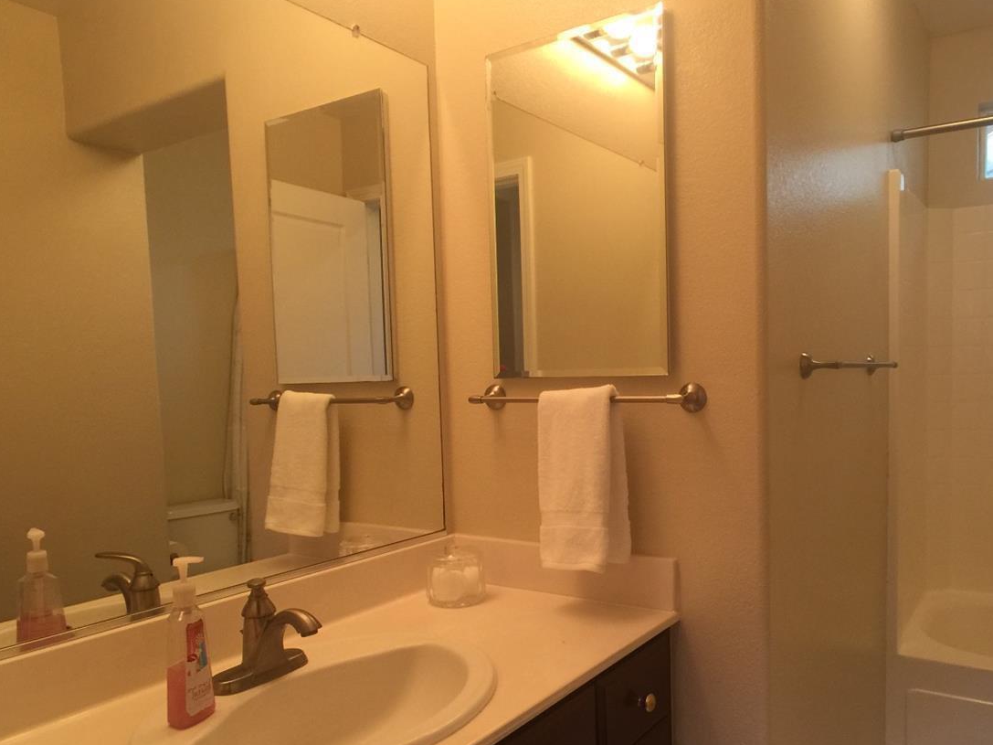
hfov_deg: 46.6
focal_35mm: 40
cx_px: 592
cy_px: 449
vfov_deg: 35.8
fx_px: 1147
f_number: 2.2
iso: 50
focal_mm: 4.15
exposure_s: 1/30
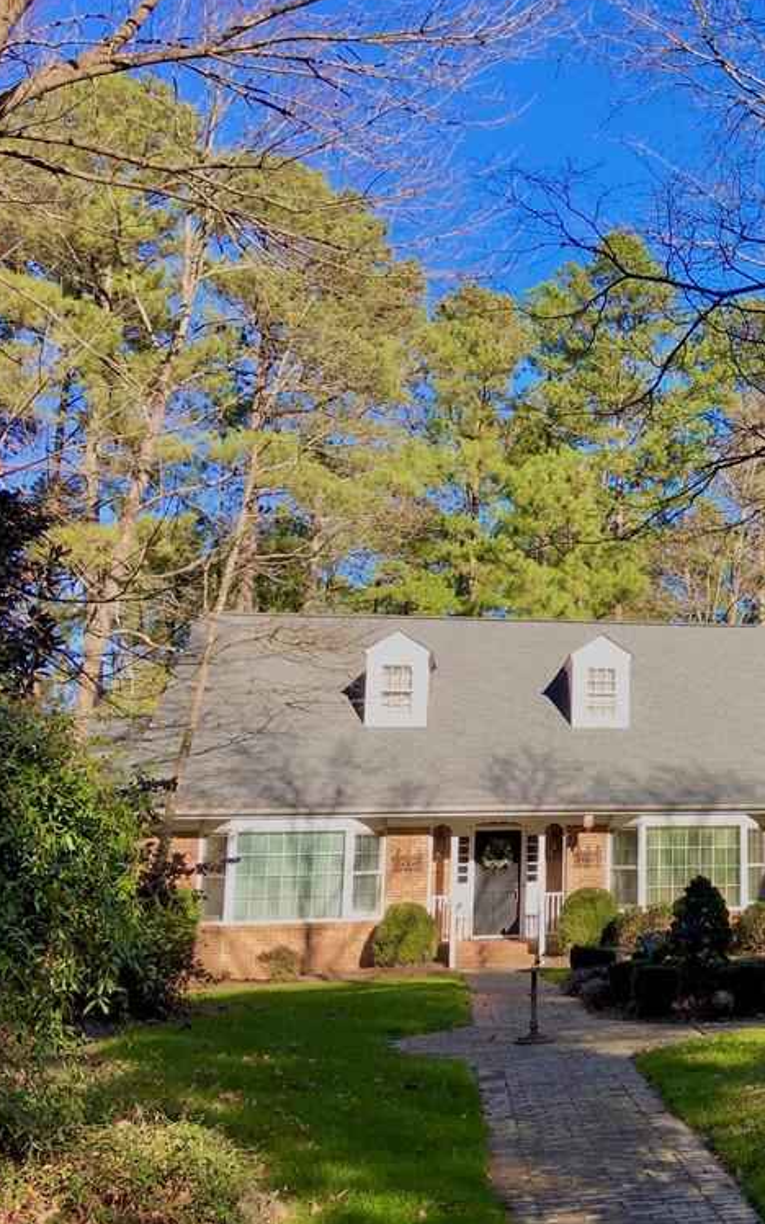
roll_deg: +0.8
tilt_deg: +11.6
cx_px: 819
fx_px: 1401
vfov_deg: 47.2
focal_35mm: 42
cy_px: 601
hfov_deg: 28.1
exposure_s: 1/569
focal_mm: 4.15
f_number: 2.2
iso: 25
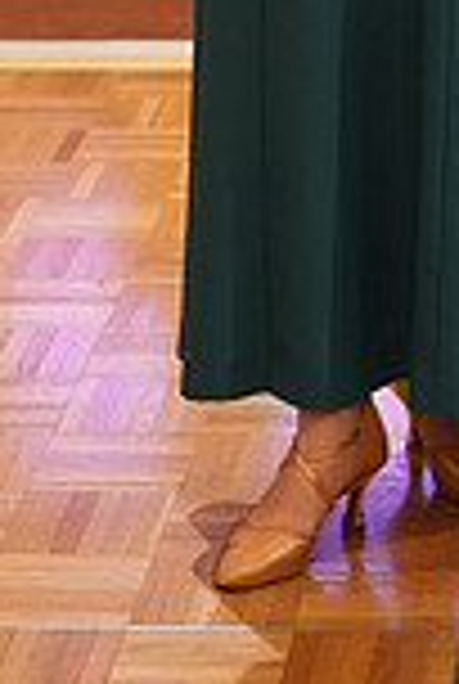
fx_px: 3331
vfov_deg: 10.9
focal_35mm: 175
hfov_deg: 7.8
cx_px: 578
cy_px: -580
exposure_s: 1/200
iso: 3200
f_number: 4
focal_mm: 46
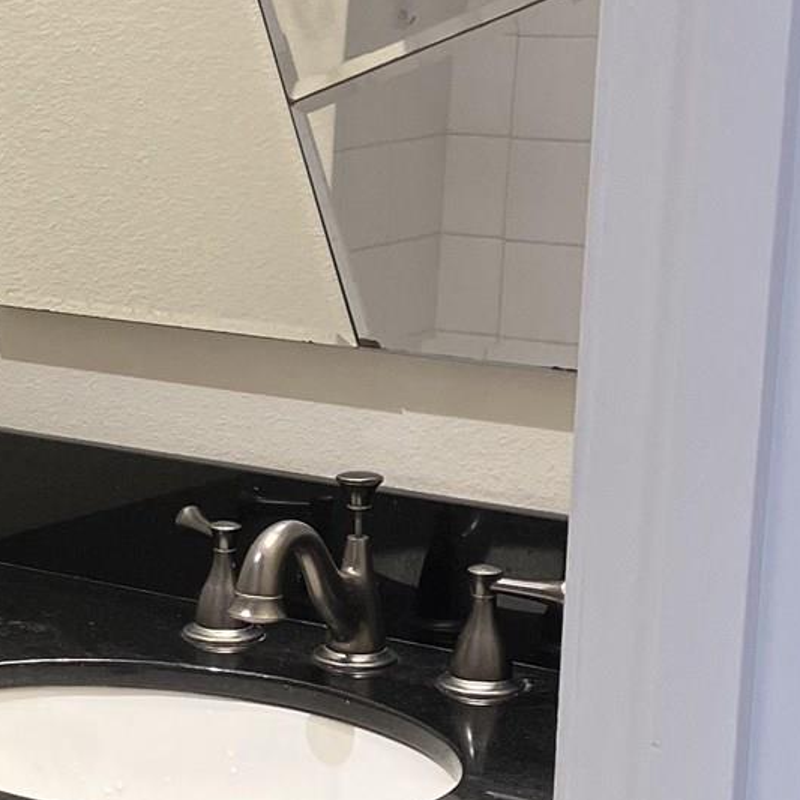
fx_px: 2798
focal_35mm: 107
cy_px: 546
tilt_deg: -12.9
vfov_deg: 16.2
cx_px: 38
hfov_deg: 16.0
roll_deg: -0.8
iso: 50
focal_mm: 3.99
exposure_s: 1/60
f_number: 1.8
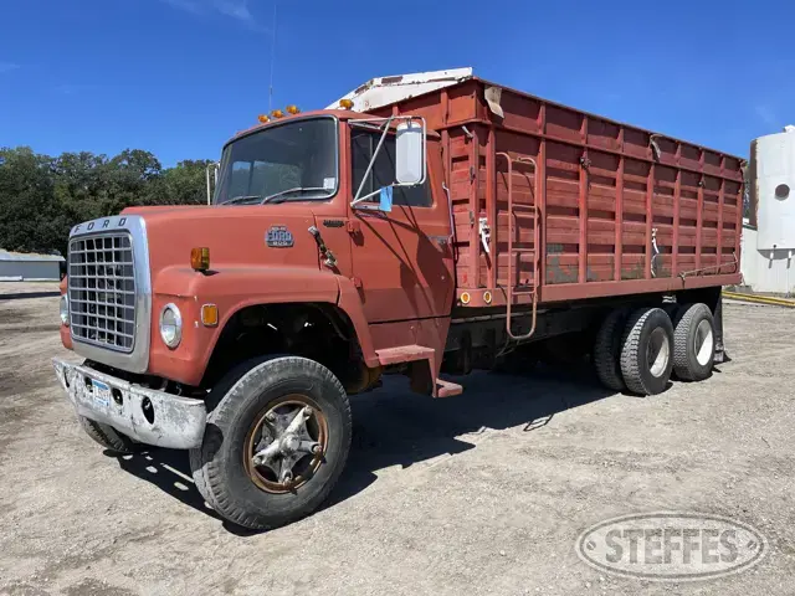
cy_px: 298
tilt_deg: -2.4
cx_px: 398
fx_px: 597
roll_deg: -0.3
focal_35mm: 26
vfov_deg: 53.1
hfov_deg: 67.3
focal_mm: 5.1
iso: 32
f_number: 1.6
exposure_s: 1/2857
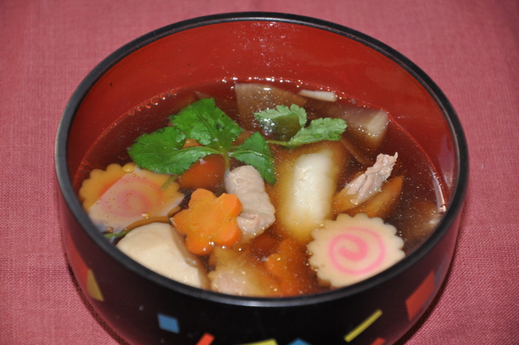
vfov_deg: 8.7
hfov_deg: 13.1
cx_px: 260
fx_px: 2267
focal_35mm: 158
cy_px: 172
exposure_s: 1/60
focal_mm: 105
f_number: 5.6
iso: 800
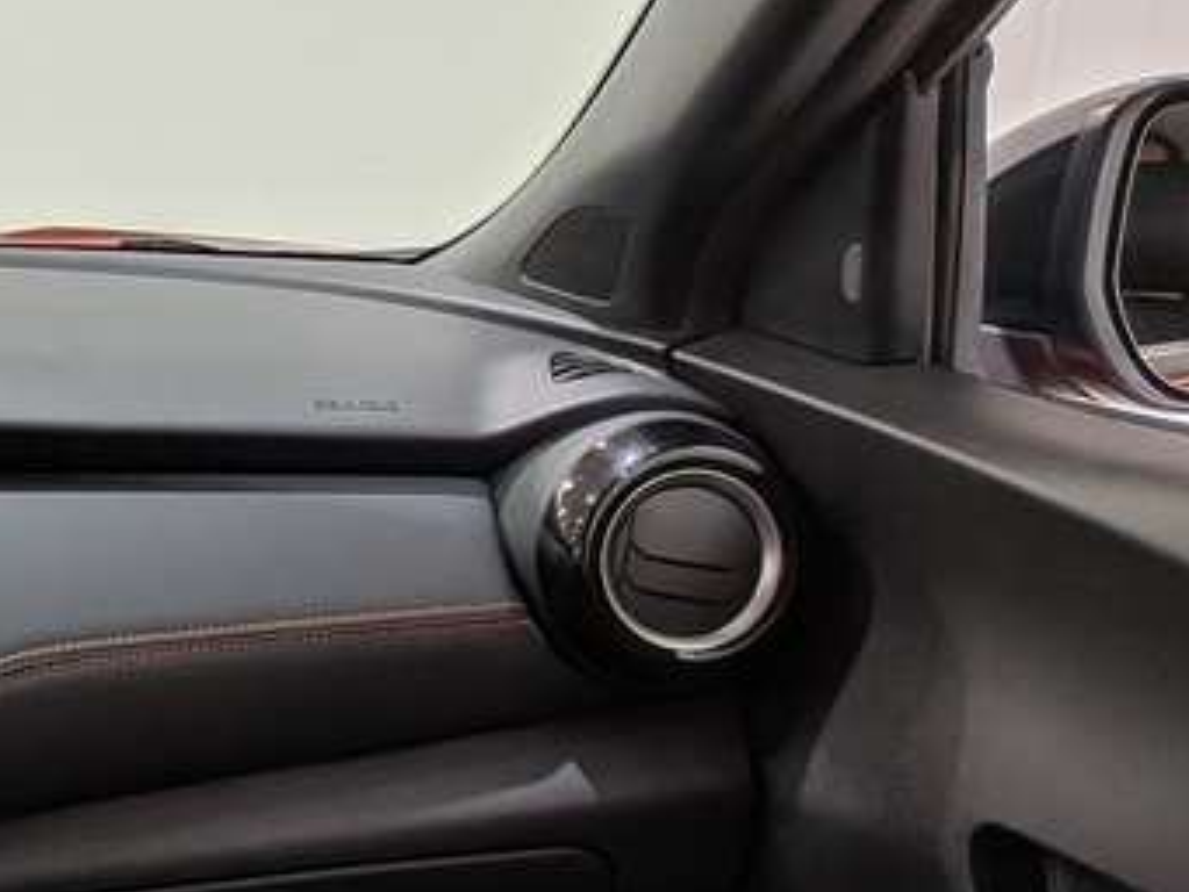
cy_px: 707
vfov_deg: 20.2
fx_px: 2474
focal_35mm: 72
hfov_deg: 22.3
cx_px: -589
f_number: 1.7
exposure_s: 1/120
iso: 28
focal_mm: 4.53
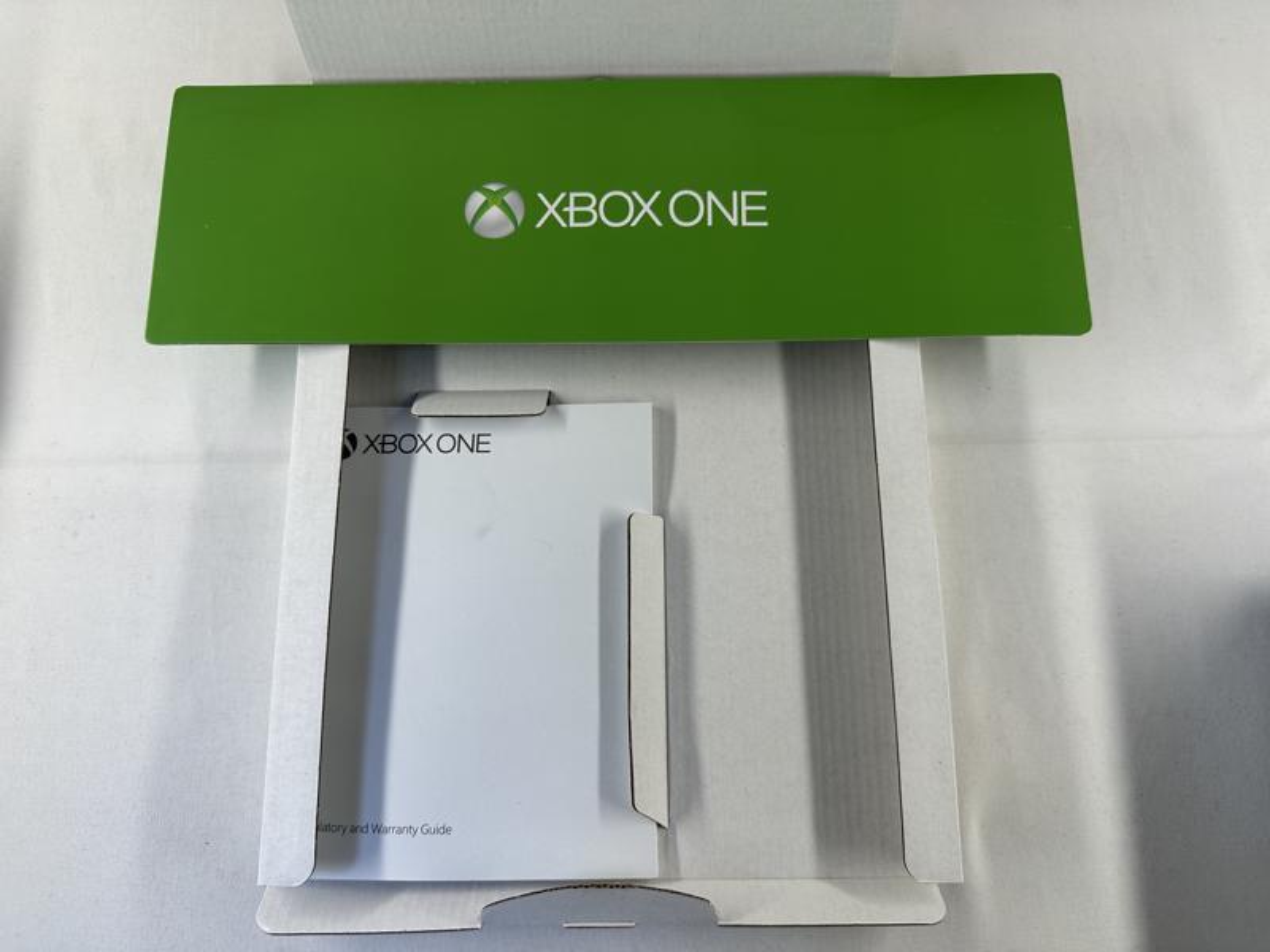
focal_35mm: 24
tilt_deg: -77.5
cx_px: 635
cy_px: 476
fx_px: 881
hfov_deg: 71.6
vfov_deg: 56.8
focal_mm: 6.86
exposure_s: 1/264
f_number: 1.78
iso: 80
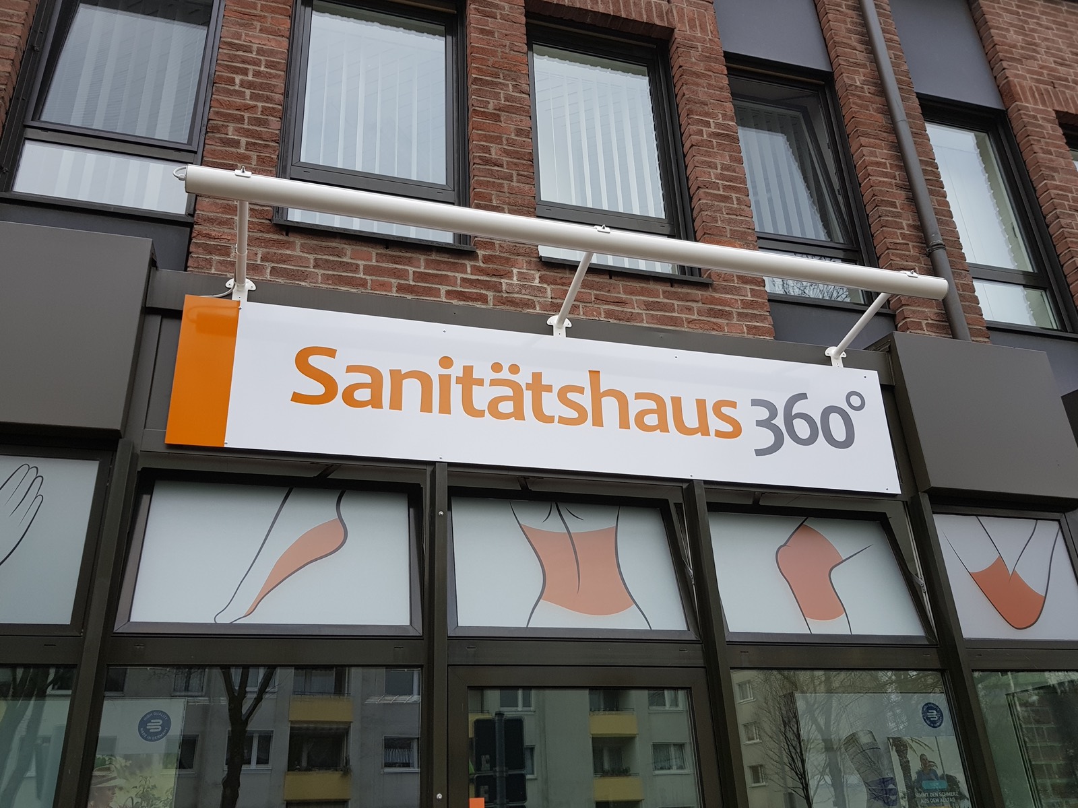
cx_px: 539
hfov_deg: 67.3
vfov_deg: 53.1
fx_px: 810
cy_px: 404
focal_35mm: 26
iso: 40
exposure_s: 1/806
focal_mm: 4.2
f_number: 1.7
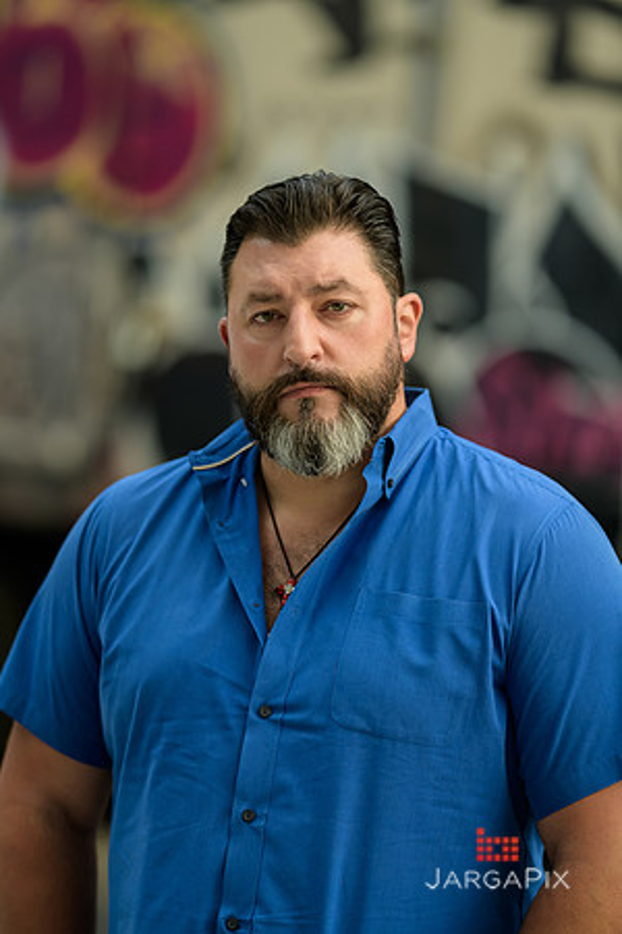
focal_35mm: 135
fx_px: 3498
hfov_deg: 10.2
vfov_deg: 15.2
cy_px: 467
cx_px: 311
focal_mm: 135
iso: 200
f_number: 2
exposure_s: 1/250
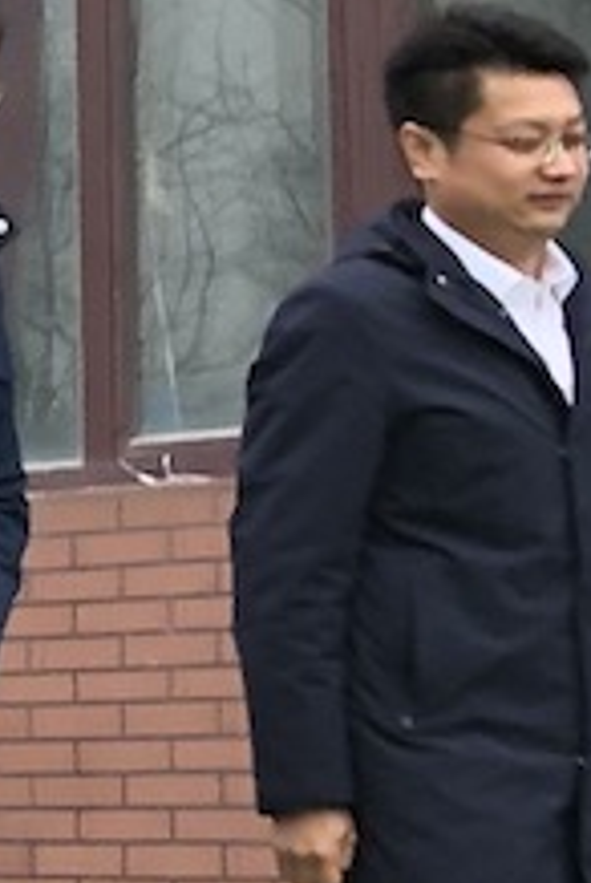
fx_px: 4909
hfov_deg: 5.6
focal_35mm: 200
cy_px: 460
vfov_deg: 10.3
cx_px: -2052
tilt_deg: +5.1
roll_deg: -0.2
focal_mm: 4
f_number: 1.8
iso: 40
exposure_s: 1/120
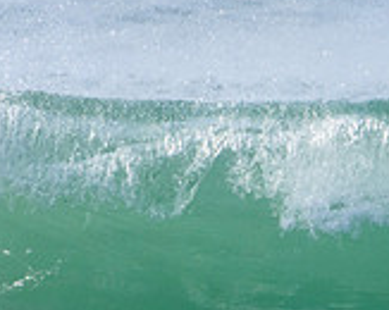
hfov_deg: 0.8
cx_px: 473
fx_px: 28886
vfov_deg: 0.6
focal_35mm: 2512
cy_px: 390
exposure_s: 1/2000
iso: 400
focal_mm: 500
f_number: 5.6
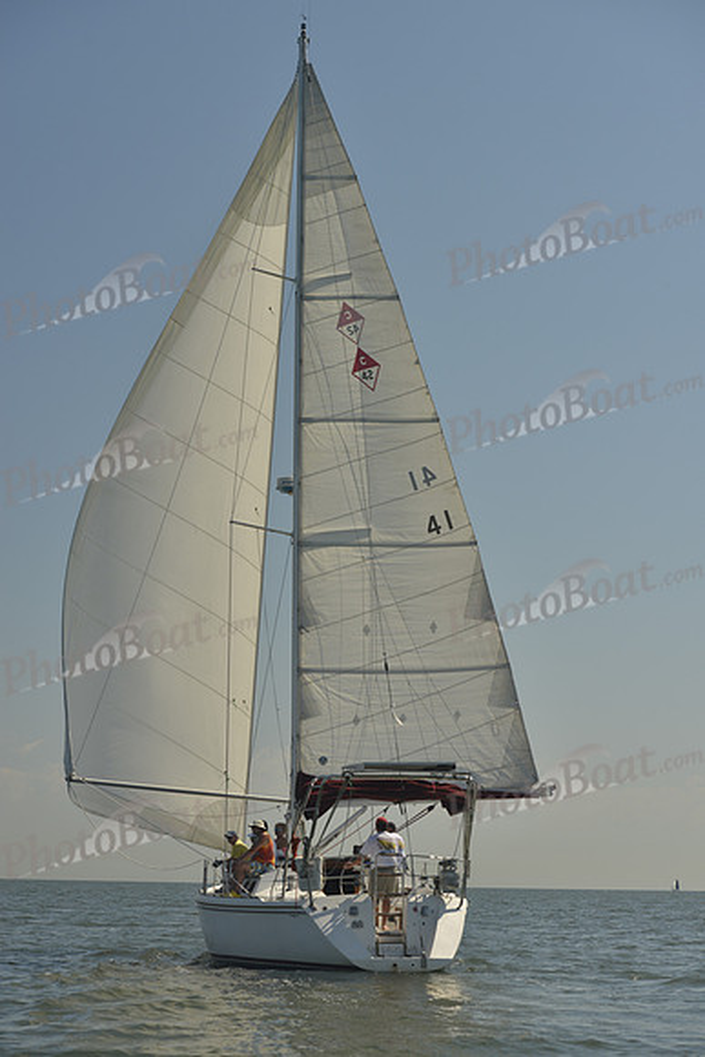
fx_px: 2055
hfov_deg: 19.5
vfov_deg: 28.8
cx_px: 352
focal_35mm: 70
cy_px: 528
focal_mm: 70
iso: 200
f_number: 7.1
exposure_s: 1/800
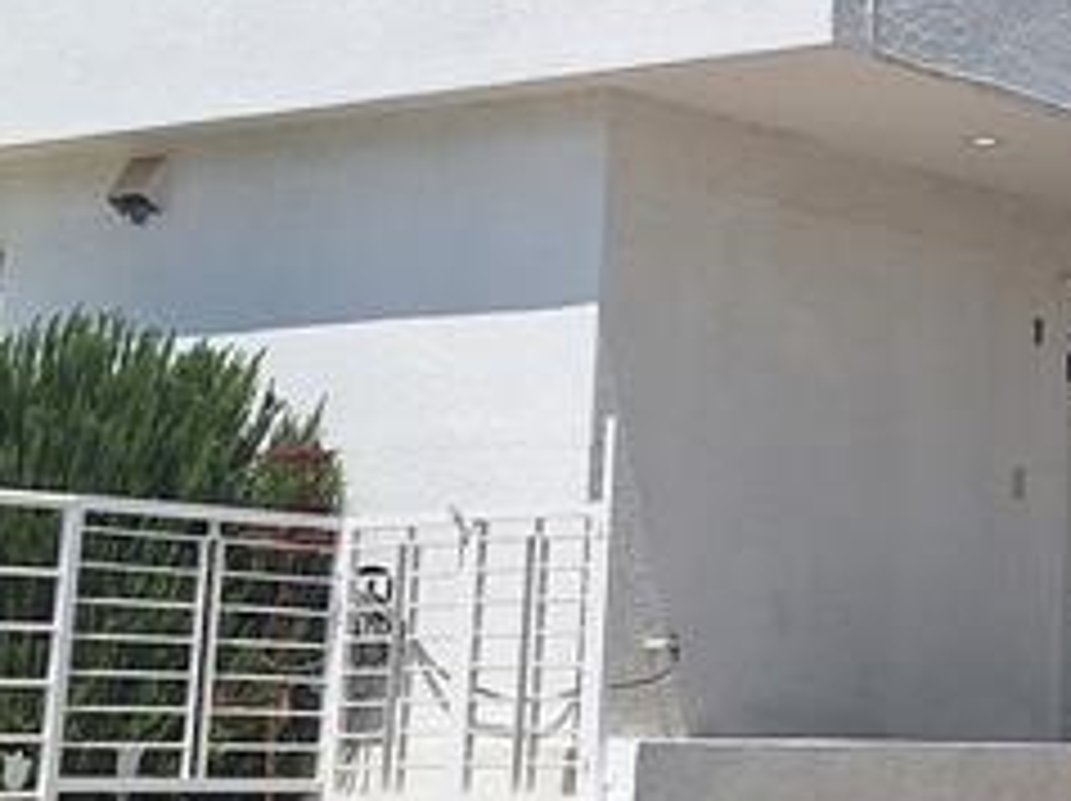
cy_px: 86
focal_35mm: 99
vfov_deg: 14.8
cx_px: 1138
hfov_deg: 19.1
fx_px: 3060
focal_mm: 5.54
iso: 40
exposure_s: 1/5263
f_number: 1.8
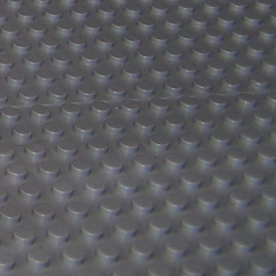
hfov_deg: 8.8
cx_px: -433
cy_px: -84
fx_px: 1588
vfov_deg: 9.7
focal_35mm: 176
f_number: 2.8
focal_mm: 6.3
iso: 80
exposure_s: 1/60
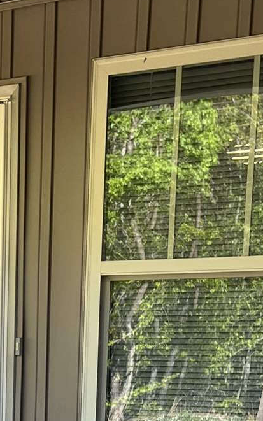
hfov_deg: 12.8
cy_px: 500
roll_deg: +1.8
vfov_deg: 20.3
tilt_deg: -8.9
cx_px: -159
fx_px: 1101
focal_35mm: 96
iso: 40
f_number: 1.6
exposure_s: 1/187
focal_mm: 5.1
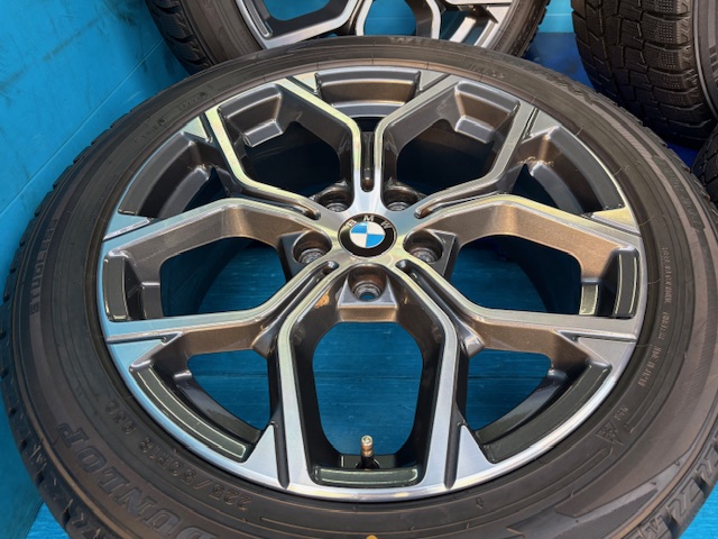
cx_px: 359
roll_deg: +3.0
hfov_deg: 67.3
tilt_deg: -39.0
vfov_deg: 53.1
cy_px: 270
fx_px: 539
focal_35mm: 26
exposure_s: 1/50
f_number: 1.6
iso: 80
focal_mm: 5.96
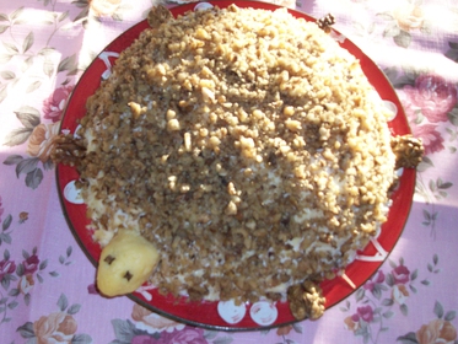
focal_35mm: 41
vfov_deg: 35.1
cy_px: 165
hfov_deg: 45.6
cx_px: 195
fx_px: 543
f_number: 2.8
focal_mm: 5.7
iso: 160
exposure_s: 1/81.2
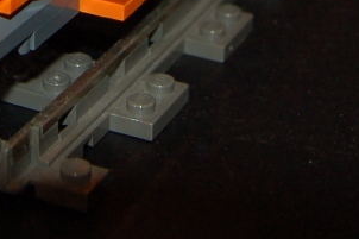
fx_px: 1425
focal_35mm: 143
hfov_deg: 14.3
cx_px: 125
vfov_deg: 8.9
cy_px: -289
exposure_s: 1/60
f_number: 3.5
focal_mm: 18
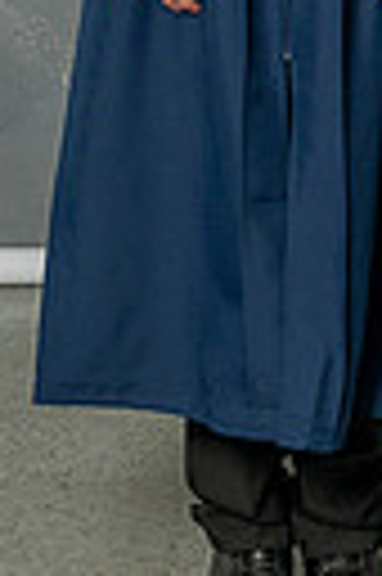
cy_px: -320
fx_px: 3080
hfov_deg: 7.1
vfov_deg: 10.3
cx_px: 181
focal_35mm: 193
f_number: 4
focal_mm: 32
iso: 200
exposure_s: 1/200
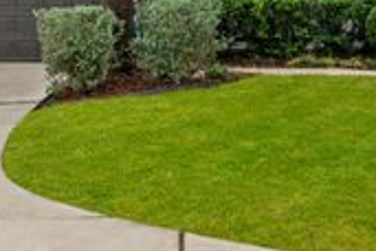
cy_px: -52
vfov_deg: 18.4
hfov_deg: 28.8
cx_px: 204
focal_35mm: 70
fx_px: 731
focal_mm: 24
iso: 800
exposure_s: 1/40
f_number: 8
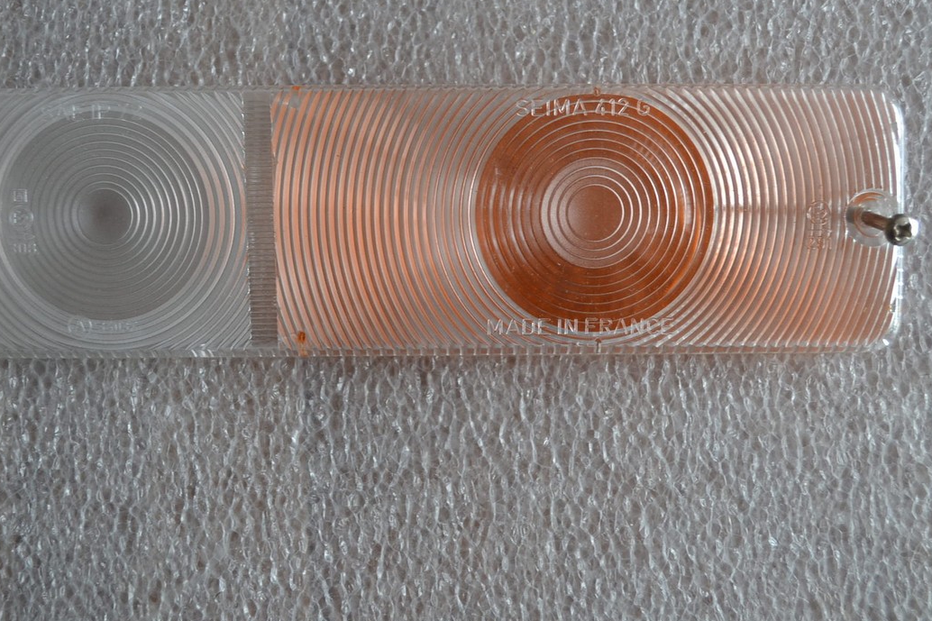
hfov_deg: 41.8
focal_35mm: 47
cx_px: 395
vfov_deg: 28.6
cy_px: 240
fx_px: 1217
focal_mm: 24
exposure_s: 1/60
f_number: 4
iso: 500
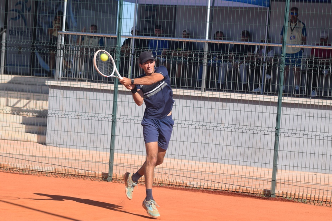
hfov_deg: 14.4
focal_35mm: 142
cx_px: 166
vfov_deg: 9.6
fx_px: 1314
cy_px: 110
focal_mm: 95
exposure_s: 1/1600
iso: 400
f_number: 6.3
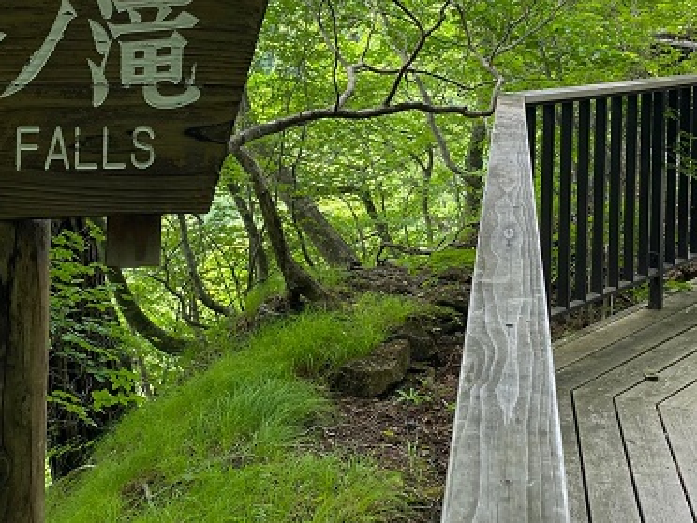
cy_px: 29
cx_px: 419
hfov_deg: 33.7
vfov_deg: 24.7
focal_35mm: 57
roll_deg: -1.2
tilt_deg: -1.0
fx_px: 1148
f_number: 1.8
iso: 32
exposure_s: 1/135
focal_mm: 4.25
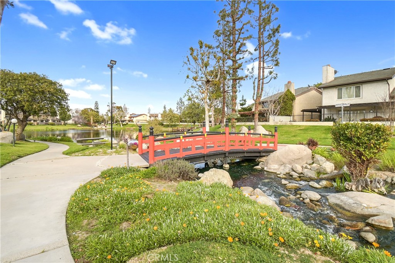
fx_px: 165
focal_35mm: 15
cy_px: 132
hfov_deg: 100.4
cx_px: 198
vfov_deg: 77.3
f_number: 8
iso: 200
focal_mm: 10
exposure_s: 1/320
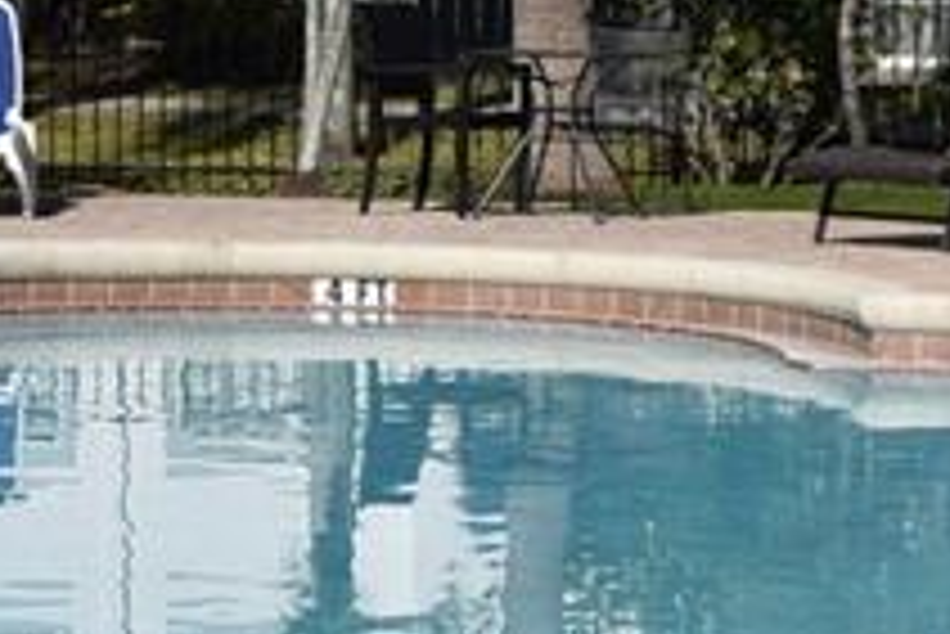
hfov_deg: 9.7
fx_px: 5387
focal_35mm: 204
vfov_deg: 6.7
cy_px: 621
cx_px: 1571
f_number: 10
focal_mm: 28
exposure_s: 1/400
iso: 100
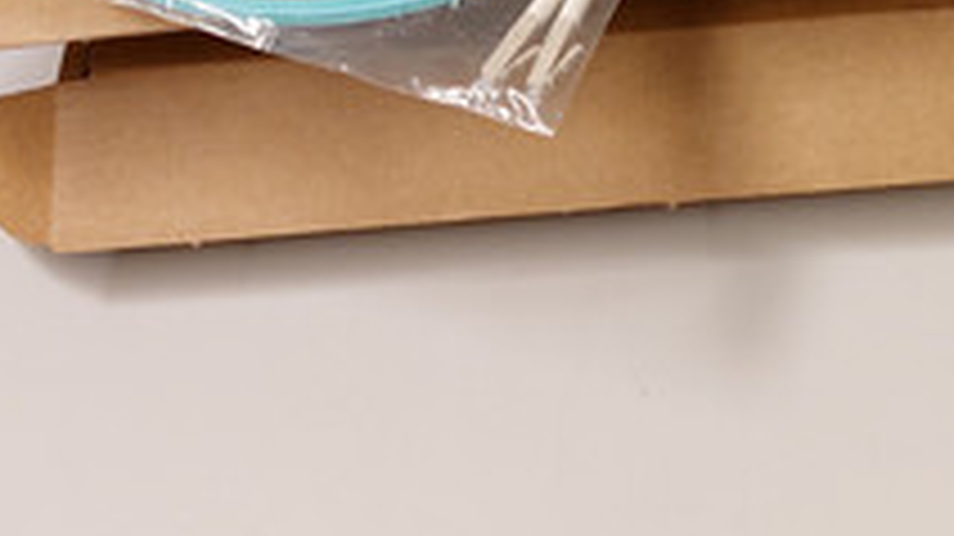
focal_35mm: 79
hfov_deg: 25.9
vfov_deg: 13.9
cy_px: -360
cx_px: 886
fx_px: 1997
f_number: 1.8
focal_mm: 5.23
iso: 200
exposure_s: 1/50
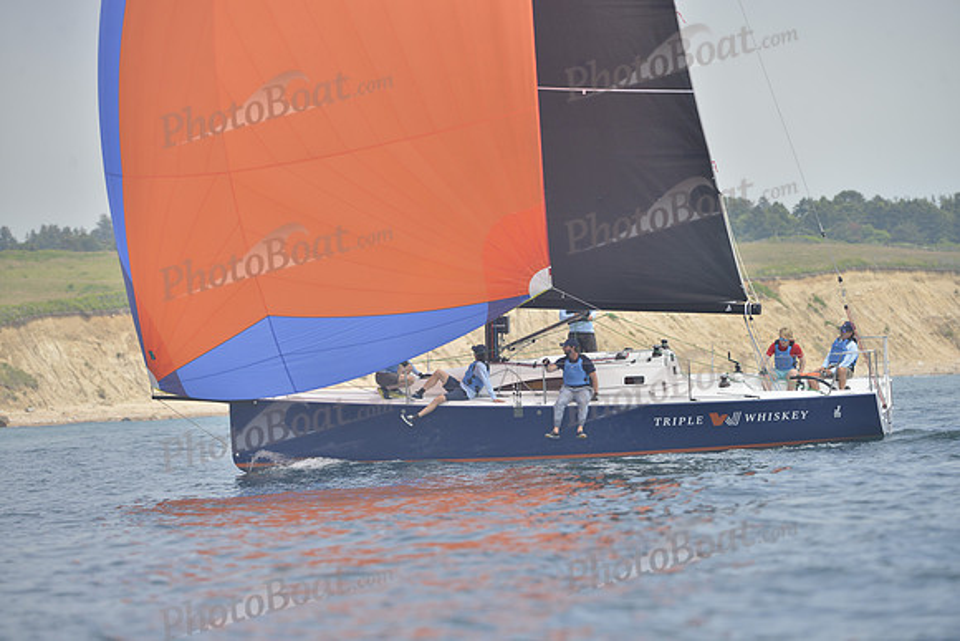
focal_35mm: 280
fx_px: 7468
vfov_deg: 4.9
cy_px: 320
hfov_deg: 7.4
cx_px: 480
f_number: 6.3
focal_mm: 280
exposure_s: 1/1000
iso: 280
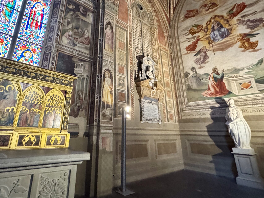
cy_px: 70
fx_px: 160
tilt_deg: +21.8
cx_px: 111
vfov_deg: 62.3
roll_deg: -1.6
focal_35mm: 21
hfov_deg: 78.4
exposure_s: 1/50
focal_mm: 2.22
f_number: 2.2
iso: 1000
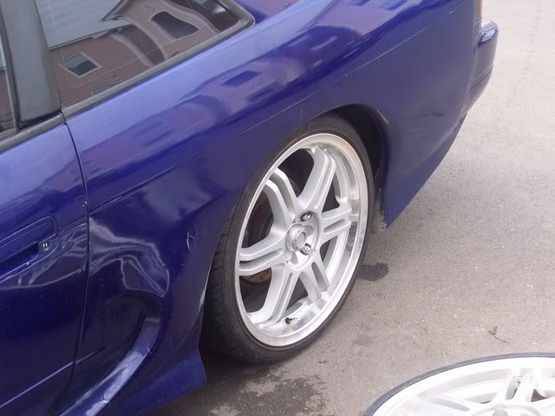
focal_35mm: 78
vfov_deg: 18.9
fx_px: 1251
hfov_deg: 25.0
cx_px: 278
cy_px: 208
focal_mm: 16
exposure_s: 1/90
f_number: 4.8
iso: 100
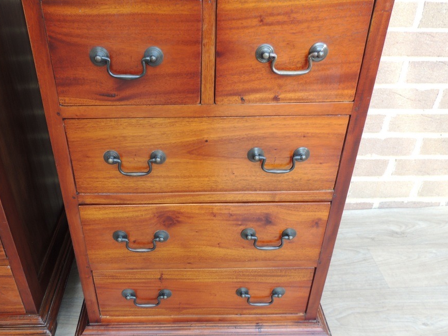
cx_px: 193
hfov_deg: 55.2
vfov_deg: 42.9
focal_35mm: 33
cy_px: 188
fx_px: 427
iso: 100
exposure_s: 1/40
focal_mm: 4.9
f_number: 3.1
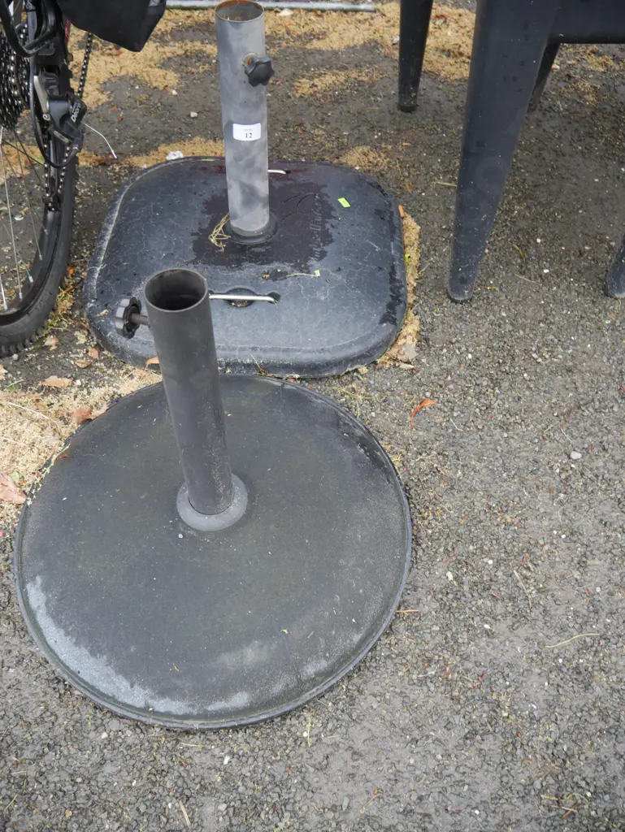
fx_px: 674
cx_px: 312
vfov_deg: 63.4
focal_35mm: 28
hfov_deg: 49.8
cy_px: 416
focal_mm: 14
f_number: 4
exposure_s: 1/125
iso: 200
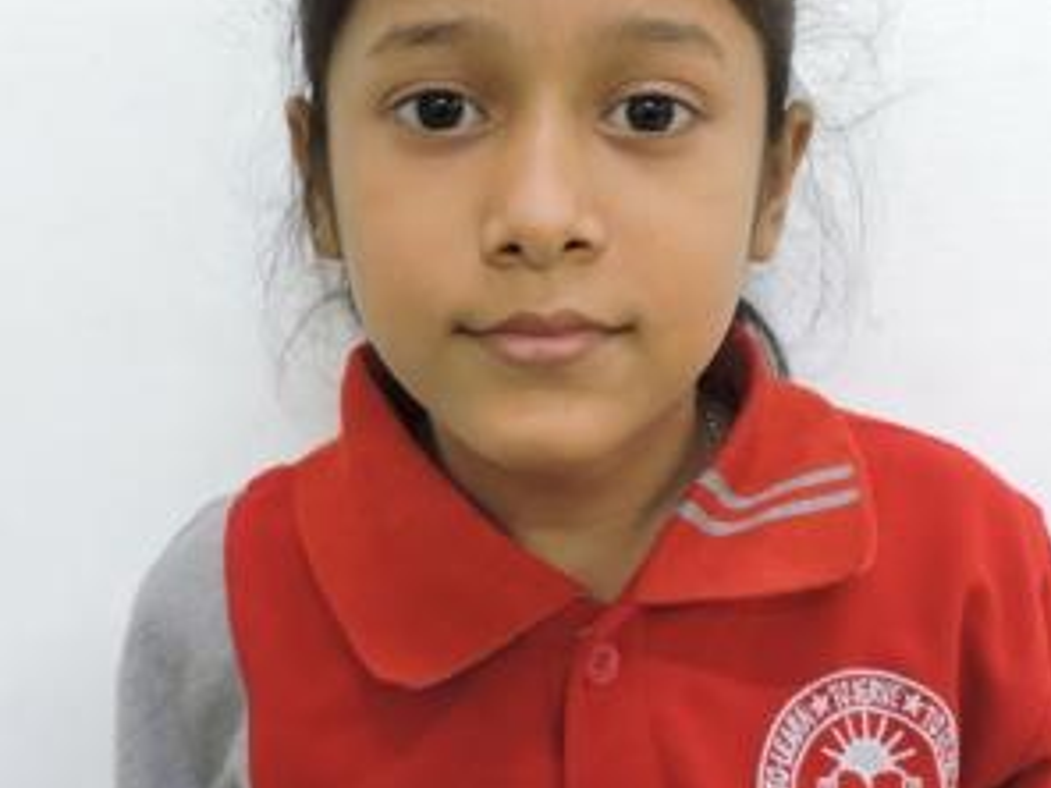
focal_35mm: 53
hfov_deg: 36.2
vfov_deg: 27.4
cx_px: 508
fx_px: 1609
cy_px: 280
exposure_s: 1/13
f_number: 3.3
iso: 400
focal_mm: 6.2
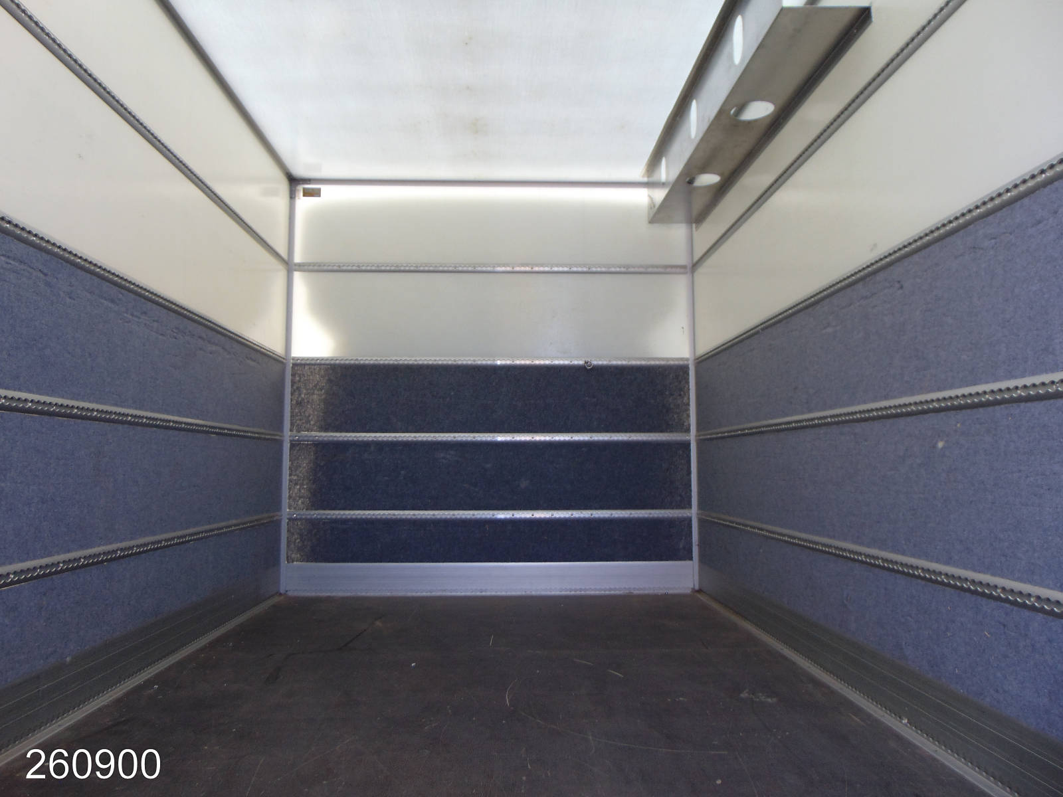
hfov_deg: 69.4
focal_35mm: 25
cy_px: 398
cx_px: 532
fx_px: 768
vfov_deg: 54.9
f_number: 3
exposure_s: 1/125
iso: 80
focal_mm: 4.5
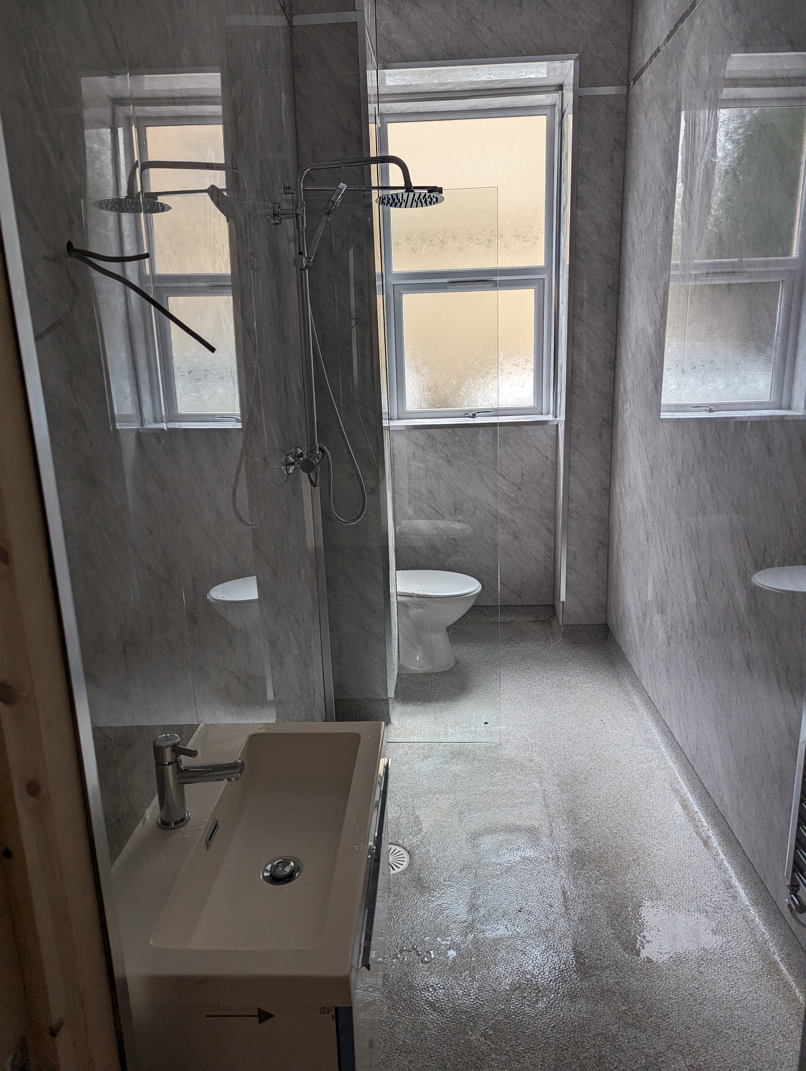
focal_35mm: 24
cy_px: 536
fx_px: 743
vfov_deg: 71.5
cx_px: 403
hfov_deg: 56.9
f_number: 1.85
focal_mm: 6.81
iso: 63
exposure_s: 1/210
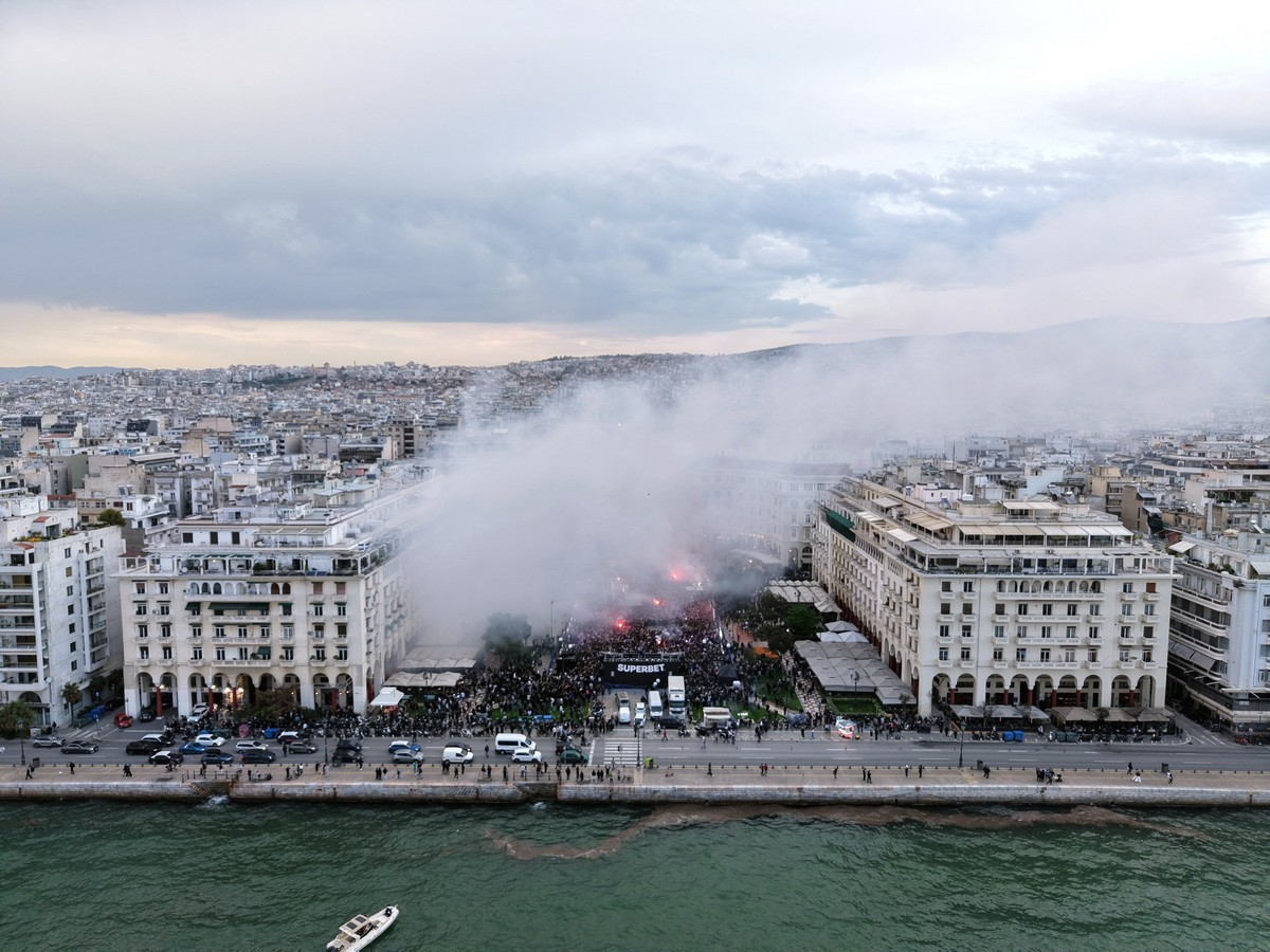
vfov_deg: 56.8
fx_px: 881
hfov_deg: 71.6
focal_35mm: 24
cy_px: 476
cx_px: 635
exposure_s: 1/400
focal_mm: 8.67
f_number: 1.8
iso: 190
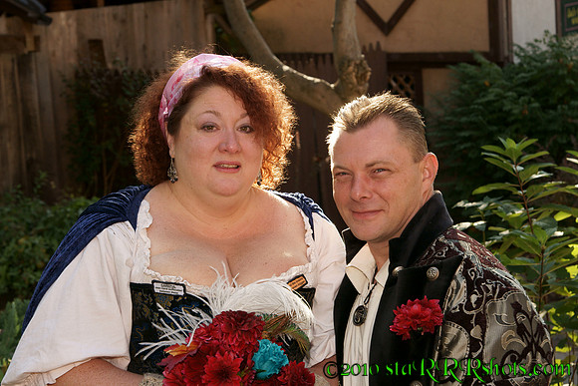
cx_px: 289
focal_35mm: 82
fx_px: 1325
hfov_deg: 24.6
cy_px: 193
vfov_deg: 16.6
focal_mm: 55
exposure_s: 1/160
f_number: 7.1
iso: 400
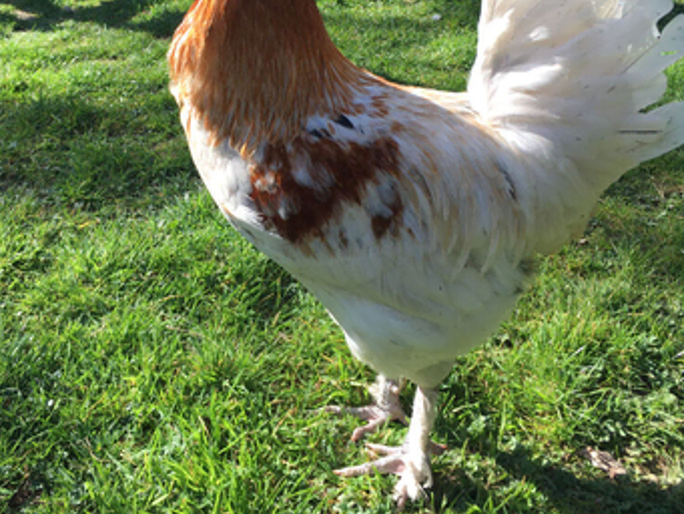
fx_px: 791
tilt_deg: -24.7
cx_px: 254
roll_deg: +7.9
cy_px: 162
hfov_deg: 46.3
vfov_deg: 35.5
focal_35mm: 40
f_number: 2.2
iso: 25
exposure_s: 1/364
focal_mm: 4.15
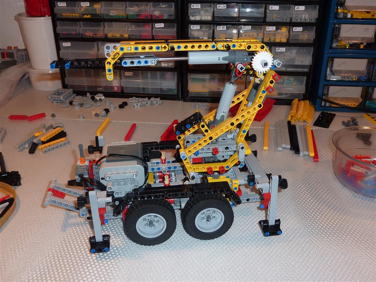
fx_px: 348
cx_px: 188
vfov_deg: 44.2
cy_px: 141
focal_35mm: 32
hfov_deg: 56.8
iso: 100
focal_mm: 5.3
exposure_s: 1/30
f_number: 3.5
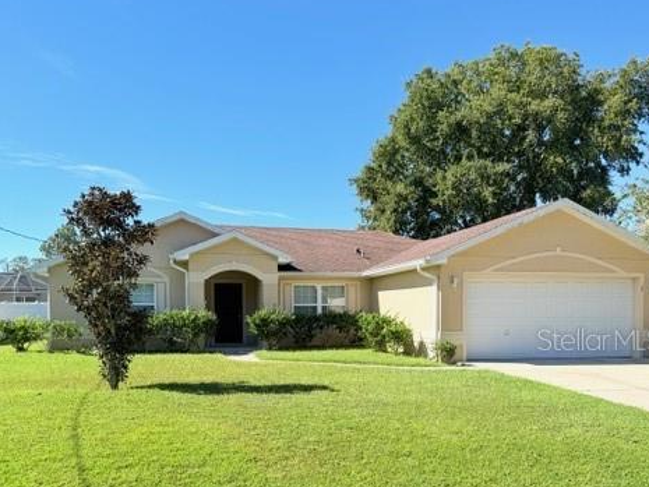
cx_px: 334
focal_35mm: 33
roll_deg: -0.8
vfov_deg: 42.2
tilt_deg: -1.8
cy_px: 339
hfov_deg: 55.3
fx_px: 619
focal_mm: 6.76
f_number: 1.78
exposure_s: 1/3425
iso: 80
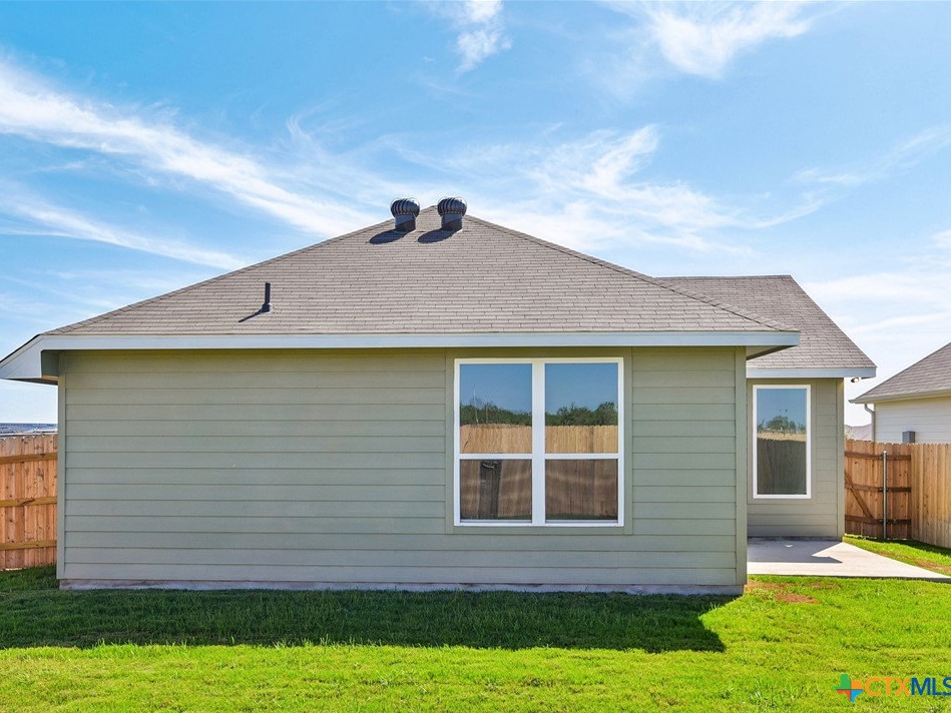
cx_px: 435
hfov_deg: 55.3
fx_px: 907
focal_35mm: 33
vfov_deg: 43.0
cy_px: 361
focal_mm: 30
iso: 180
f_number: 8
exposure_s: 1/200
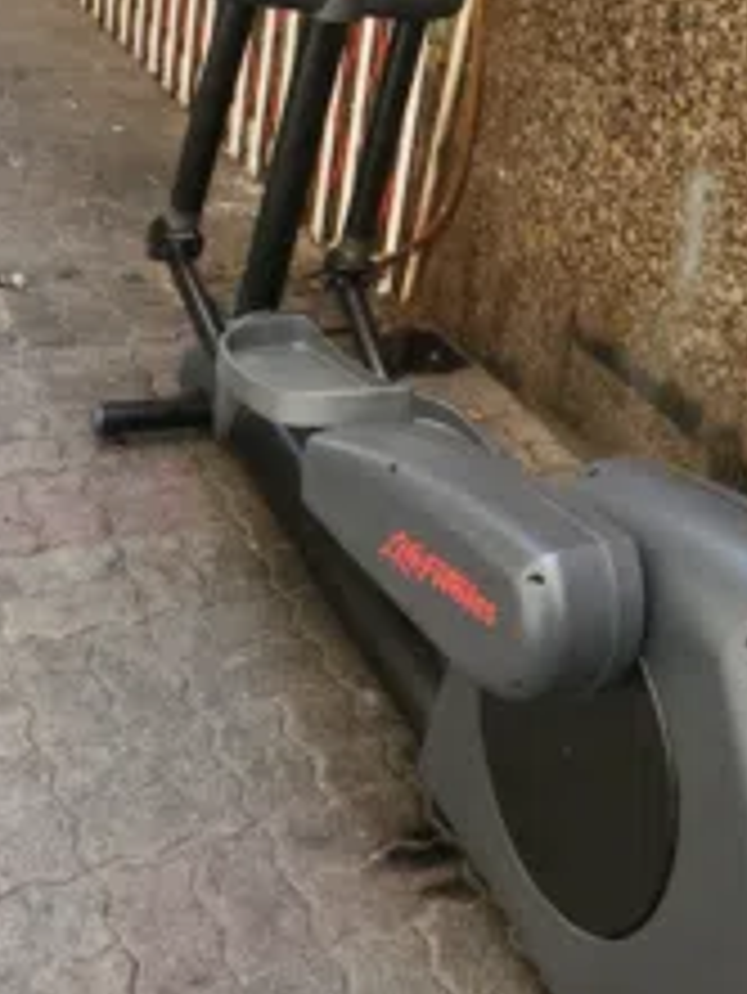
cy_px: 243
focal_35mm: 47
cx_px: 513
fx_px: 1351
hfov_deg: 30.6
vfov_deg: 39.3
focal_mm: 4.3
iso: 50
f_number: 2.4
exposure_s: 1/129
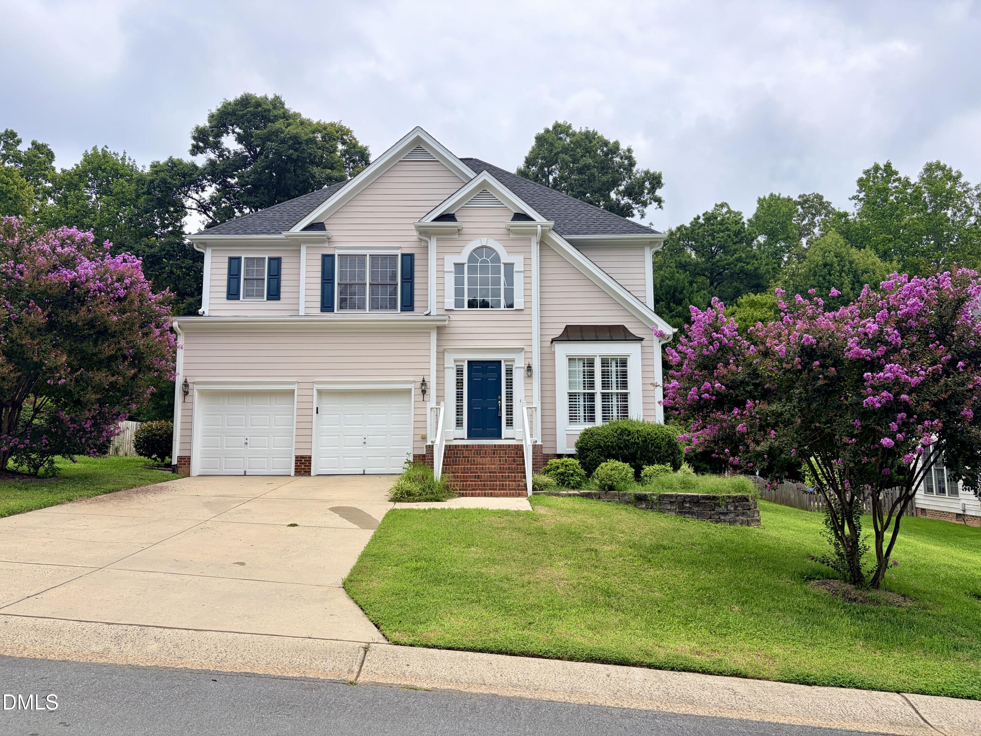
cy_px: 368
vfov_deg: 53.1
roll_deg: +0.3
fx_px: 737
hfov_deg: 67.3
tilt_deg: +7.5
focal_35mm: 26
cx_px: 490
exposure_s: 1/3448
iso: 50
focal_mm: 5.96
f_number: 1.6
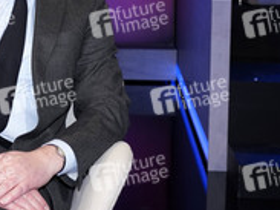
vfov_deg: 17.7
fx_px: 671
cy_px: 58
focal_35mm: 83
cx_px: -4
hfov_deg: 22.6
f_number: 5
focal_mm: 35
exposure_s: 1/125
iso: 1600
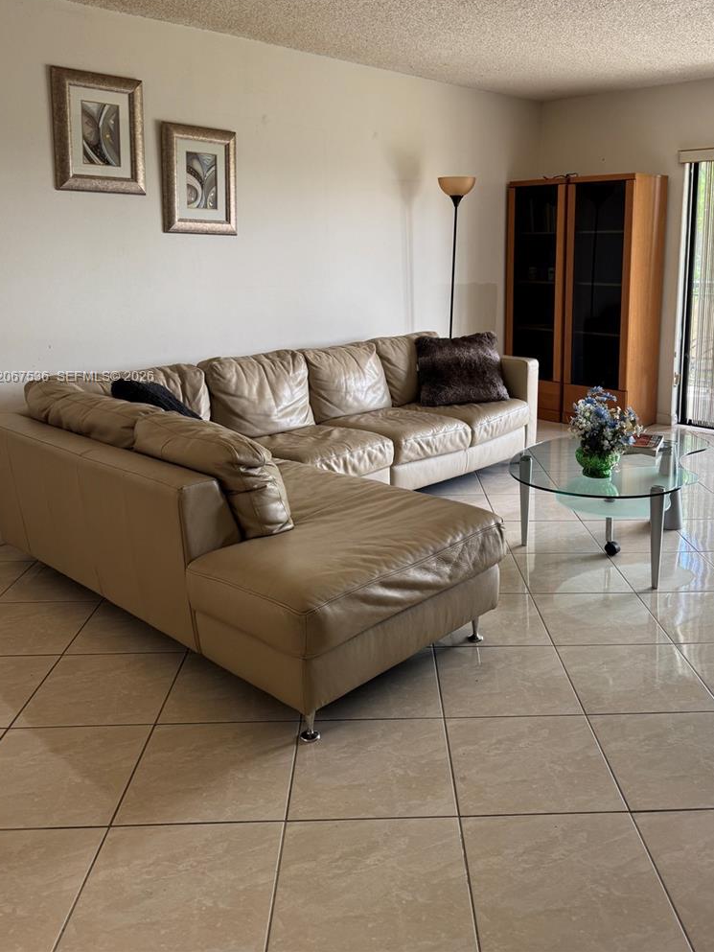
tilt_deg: -12.3
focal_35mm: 29
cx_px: 408
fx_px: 797
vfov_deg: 61.1
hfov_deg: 48.1
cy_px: 378
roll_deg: -1.1
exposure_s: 1/121
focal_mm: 6.76
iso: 125
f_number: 1.78
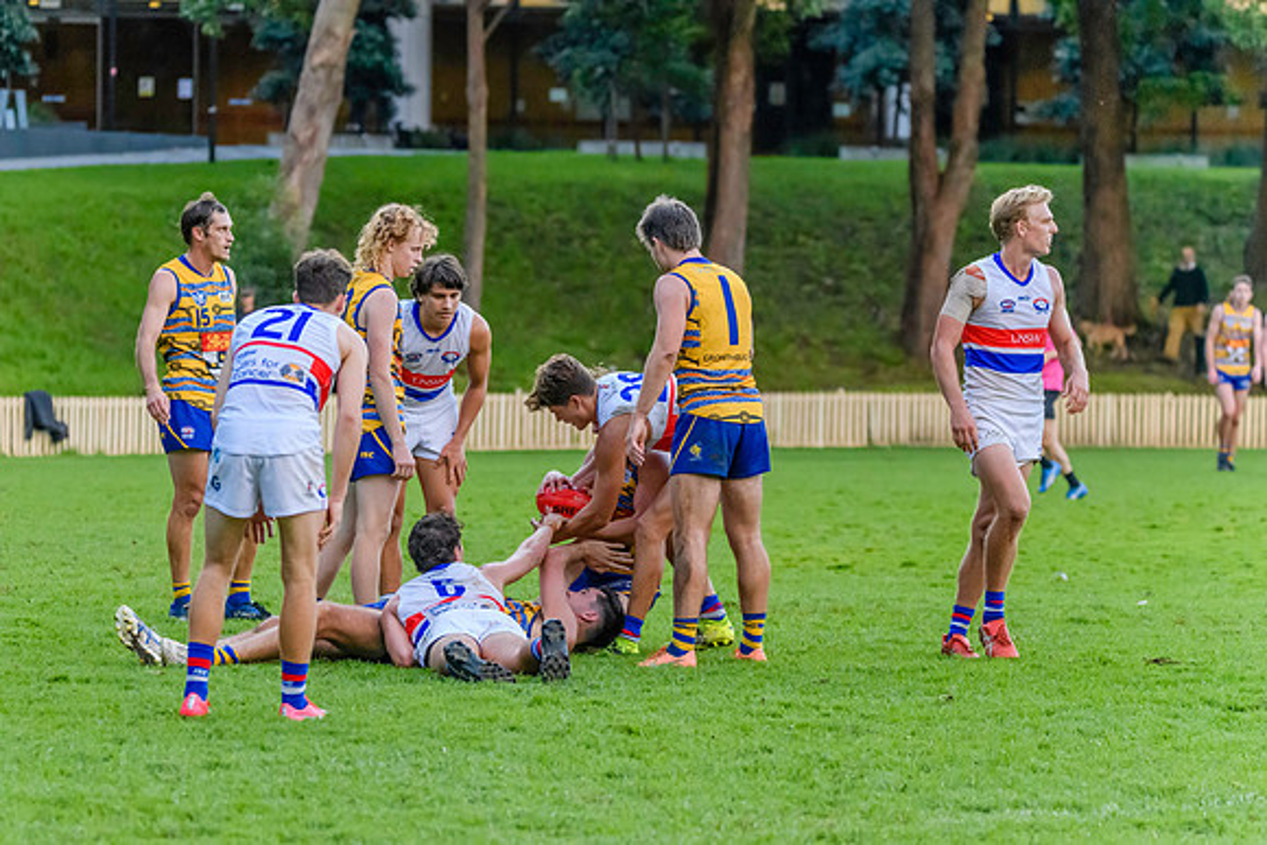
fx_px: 8605
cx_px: 530
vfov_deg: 5.6
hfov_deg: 8.4
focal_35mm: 244
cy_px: 491
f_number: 5.3
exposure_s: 1/1600
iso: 9000
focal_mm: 210
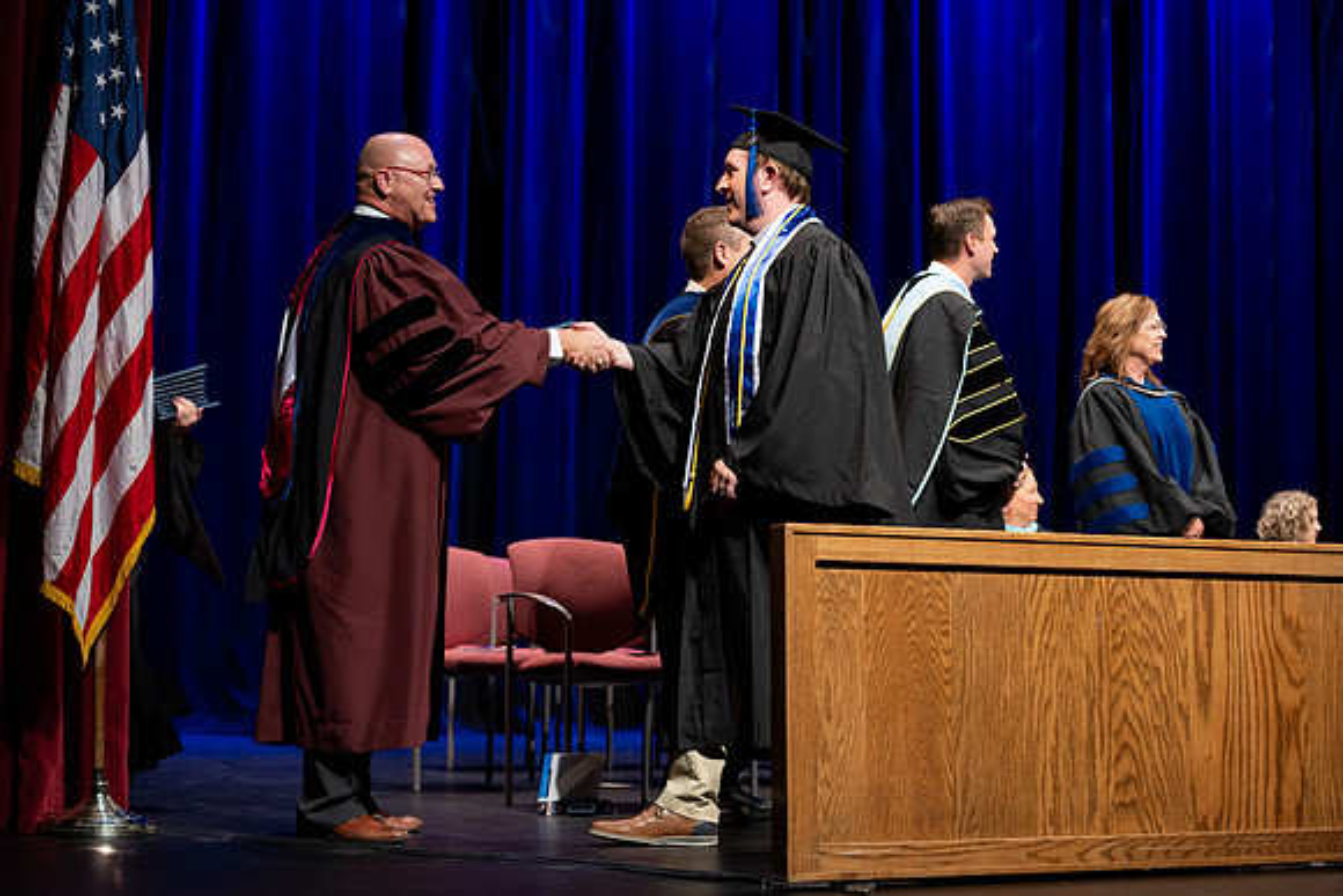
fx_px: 2612
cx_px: 672
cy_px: 448
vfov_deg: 19.5
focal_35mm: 70
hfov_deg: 28.8
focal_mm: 70
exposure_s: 1/250
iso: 640
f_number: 2.8
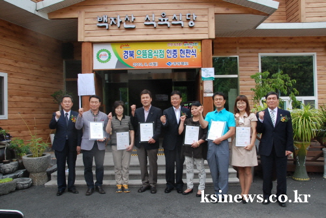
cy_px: 109
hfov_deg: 61.9
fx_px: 272
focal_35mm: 30
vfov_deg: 43.7
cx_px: 163
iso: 800
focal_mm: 20
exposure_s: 1/400
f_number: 10
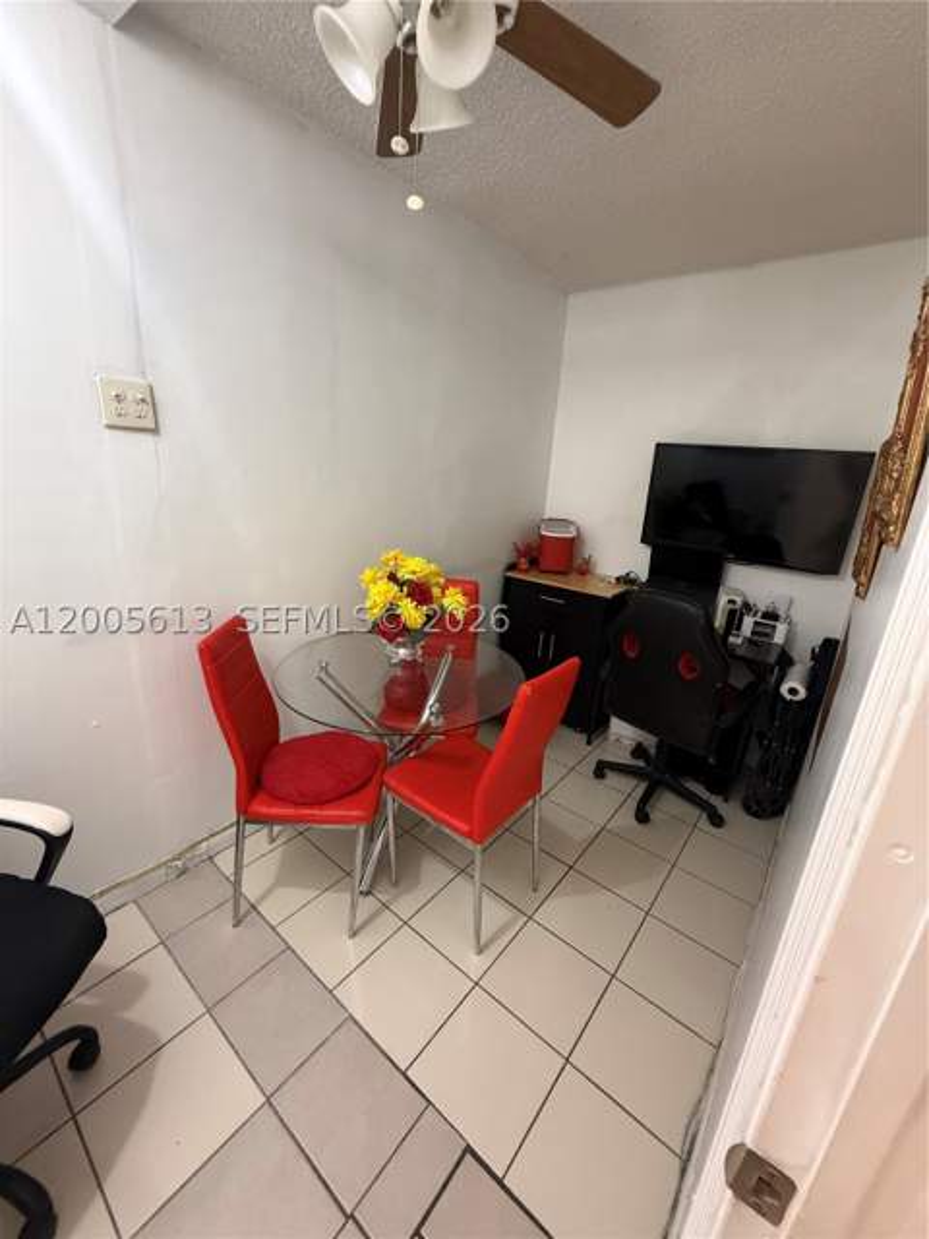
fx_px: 501
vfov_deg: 102.1
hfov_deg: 85.7
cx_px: 464
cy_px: 620
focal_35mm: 14
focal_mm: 2.22
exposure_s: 1/60
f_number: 2.2
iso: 640
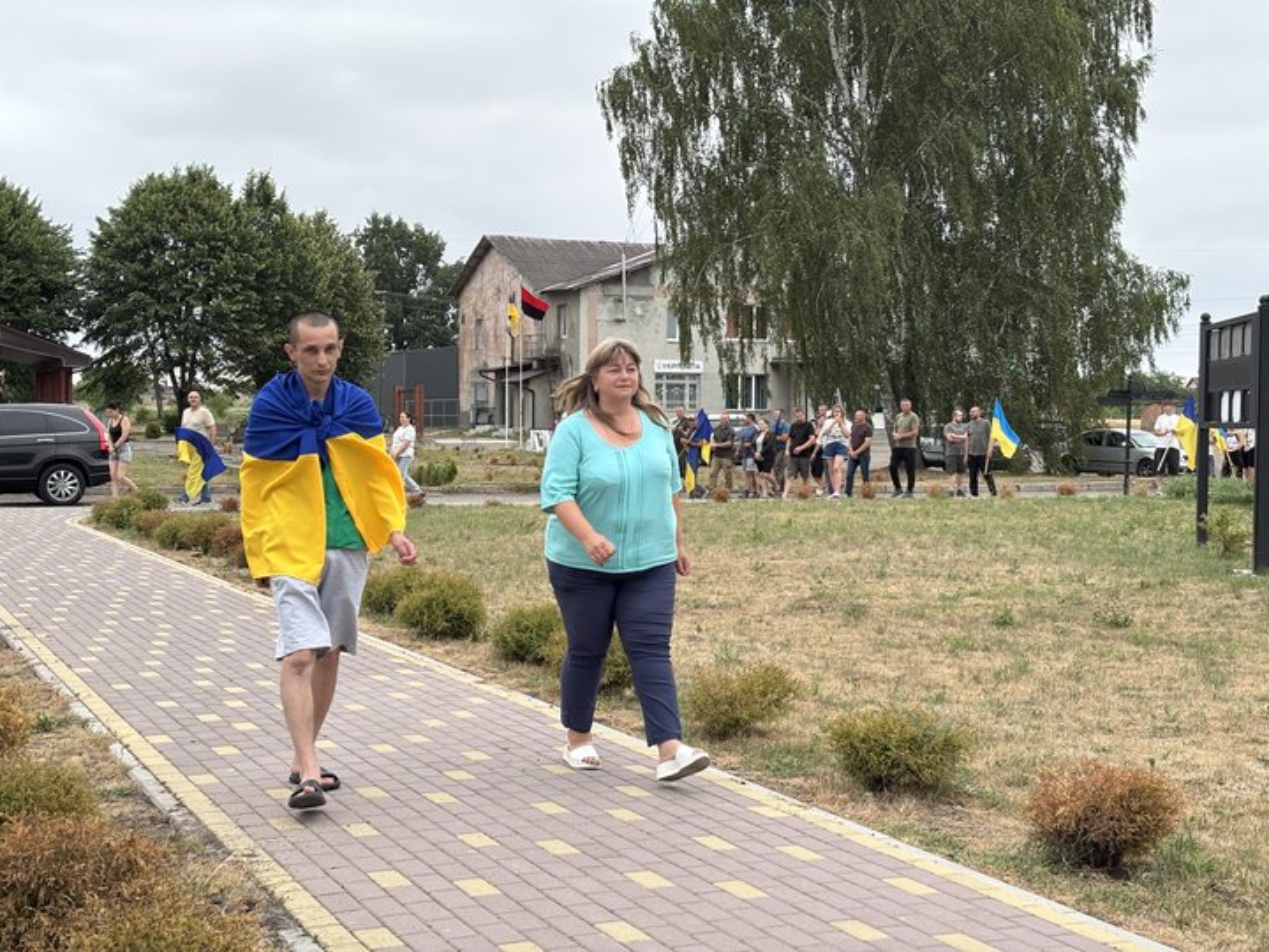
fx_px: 1906
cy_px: 476
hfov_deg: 36.8
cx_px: 634
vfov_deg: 28.0
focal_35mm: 52
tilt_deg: -2.7
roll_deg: +1.3
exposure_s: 1/345
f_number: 1.6
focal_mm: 5.96
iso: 32
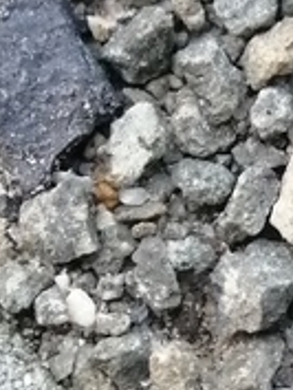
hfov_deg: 6.2
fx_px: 2683
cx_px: 386
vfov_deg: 8.1
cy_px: 668
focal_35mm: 238
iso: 250
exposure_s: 1/33.3
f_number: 1.8
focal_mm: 3.95
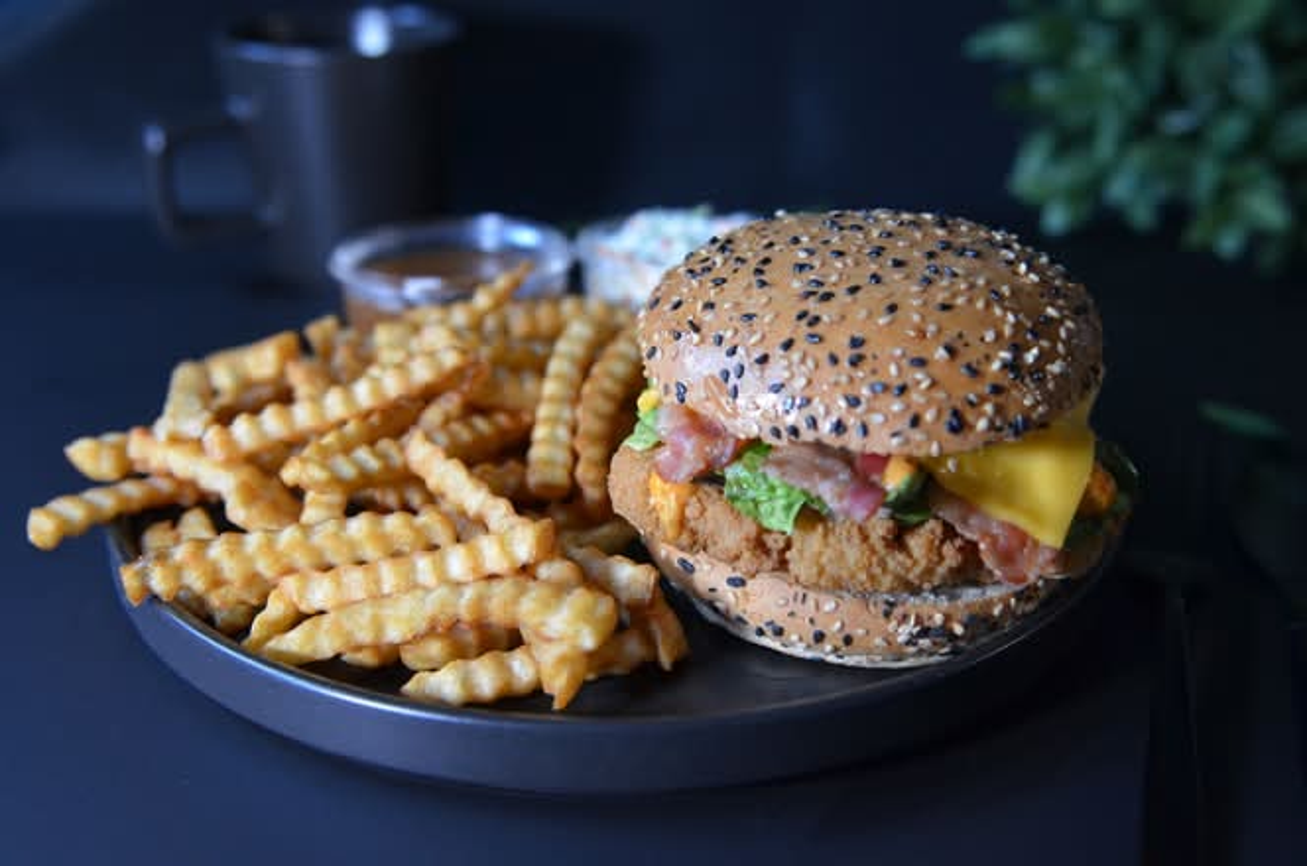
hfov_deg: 46.5
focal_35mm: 42
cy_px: 433
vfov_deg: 31.8
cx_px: 654
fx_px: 1522
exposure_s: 1/50
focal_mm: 28
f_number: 2.8
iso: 1600
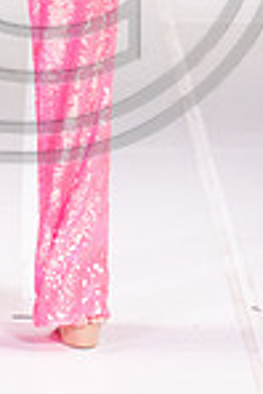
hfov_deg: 5.3
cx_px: 25
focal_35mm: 258
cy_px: -104
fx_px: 2820
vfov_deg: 7.9
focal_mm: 85
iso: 2000
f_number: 5.6
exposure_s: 1/400
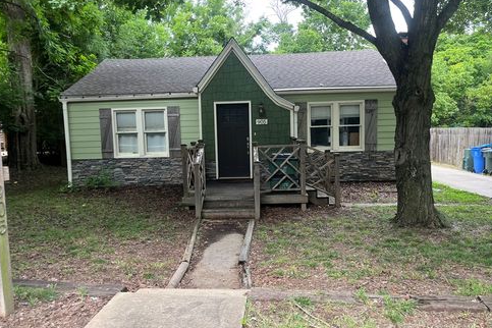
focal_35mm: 28
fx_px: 383
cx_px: 239
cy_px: 160
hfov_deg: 65.5
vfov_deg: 46.4
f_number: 1.6
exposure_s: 1/269
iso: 40
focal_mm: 5.1
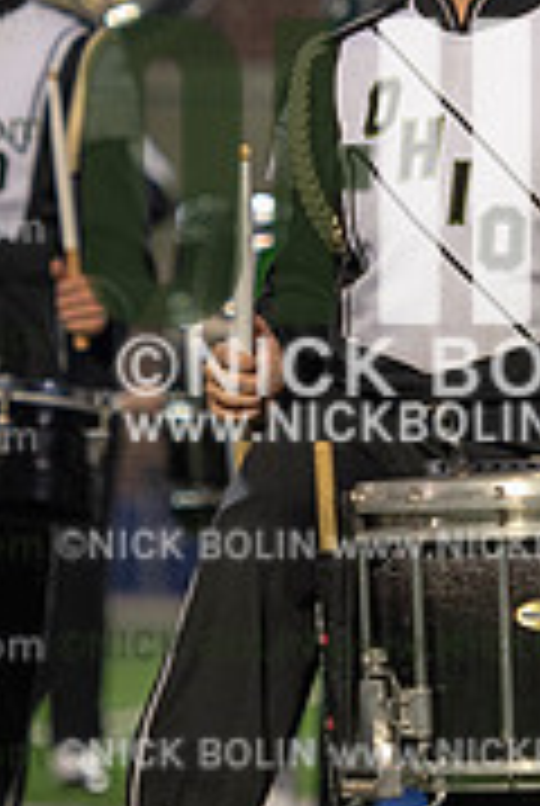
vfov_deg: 4.7
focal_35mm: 436
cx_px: 400
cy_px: 230
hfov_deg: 3.2
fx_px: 9772
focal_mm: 135
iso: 4000
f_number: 2.8
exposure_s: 1/500
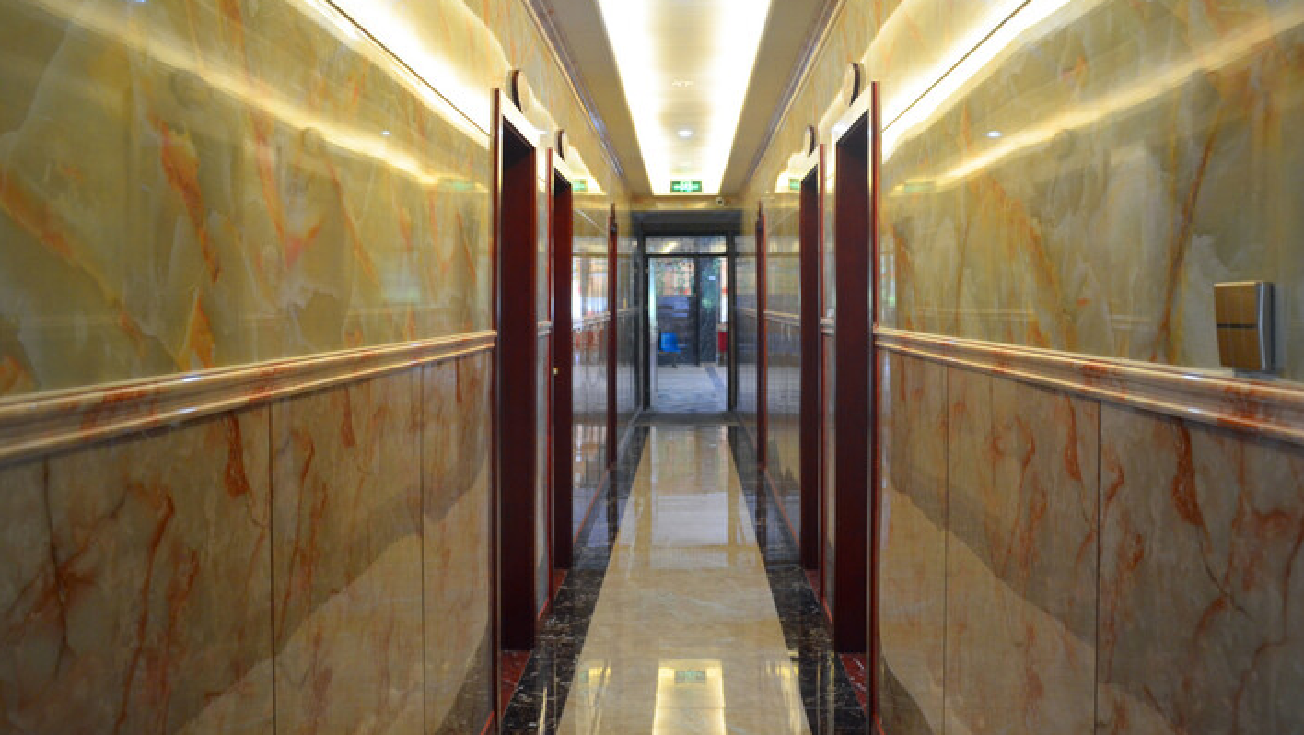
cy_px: 326
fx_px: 1160
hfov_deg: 58.7
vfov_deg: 35.1
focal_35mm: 34
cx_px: 643
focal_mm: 21
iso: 1600
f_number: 4
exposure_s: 1/60
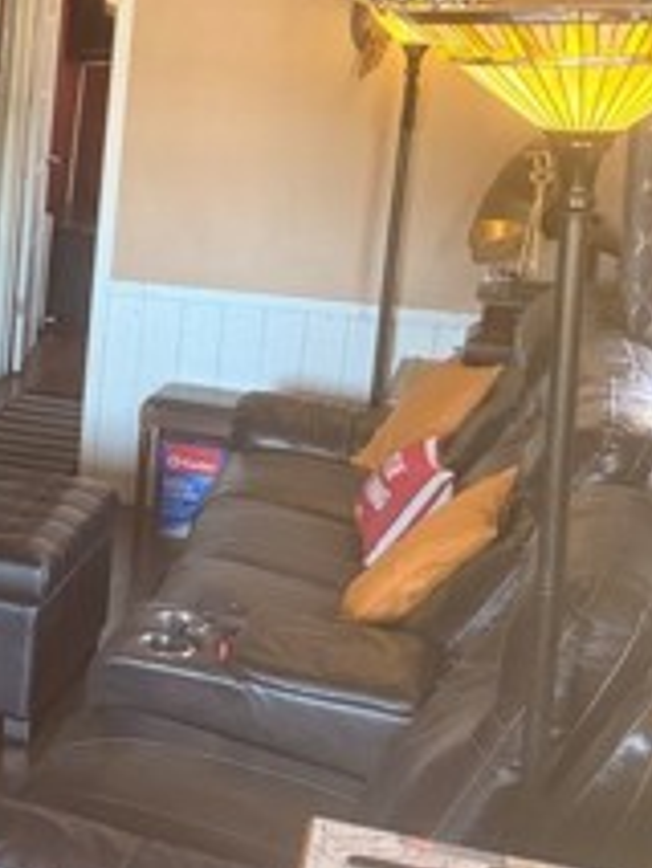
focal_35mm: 72
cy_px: 310
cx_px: -187
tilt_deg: -11.6
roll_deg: -2.9
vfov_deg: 26.9
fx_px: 1806
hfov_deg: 19.0
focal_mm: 6.76
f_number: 1.78
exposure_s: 1/60
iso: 400
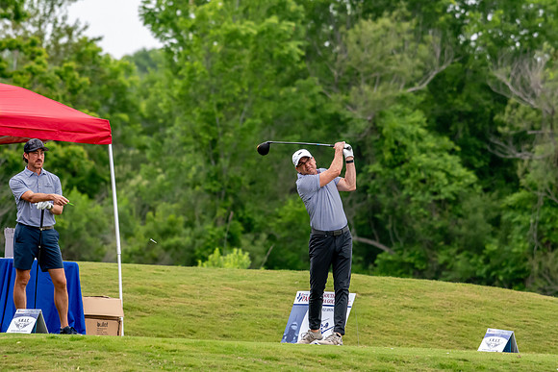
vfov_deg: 3.2
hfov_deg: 4.7
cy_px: 186
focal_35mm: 435
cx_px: 279
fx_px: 6744
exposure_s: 1/2000
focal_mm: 290
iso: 1800
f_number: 5.6
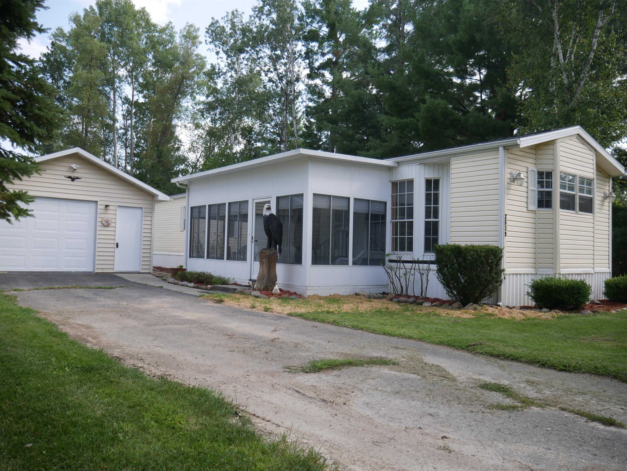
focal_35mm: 28
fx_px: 507
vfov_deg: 49.8
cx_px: 314
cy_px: 236
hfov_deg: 63.4
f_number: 3.5
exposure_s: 1/500
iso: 200
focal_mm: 14
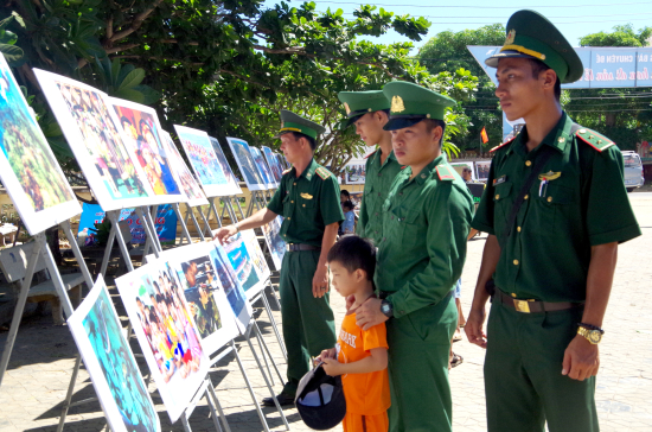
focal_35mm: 42
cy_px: 216
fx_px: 759
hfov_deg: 46.5
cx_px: 326
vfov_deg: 31.7
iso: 800
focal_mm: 28
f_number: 9
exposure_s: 1/1000
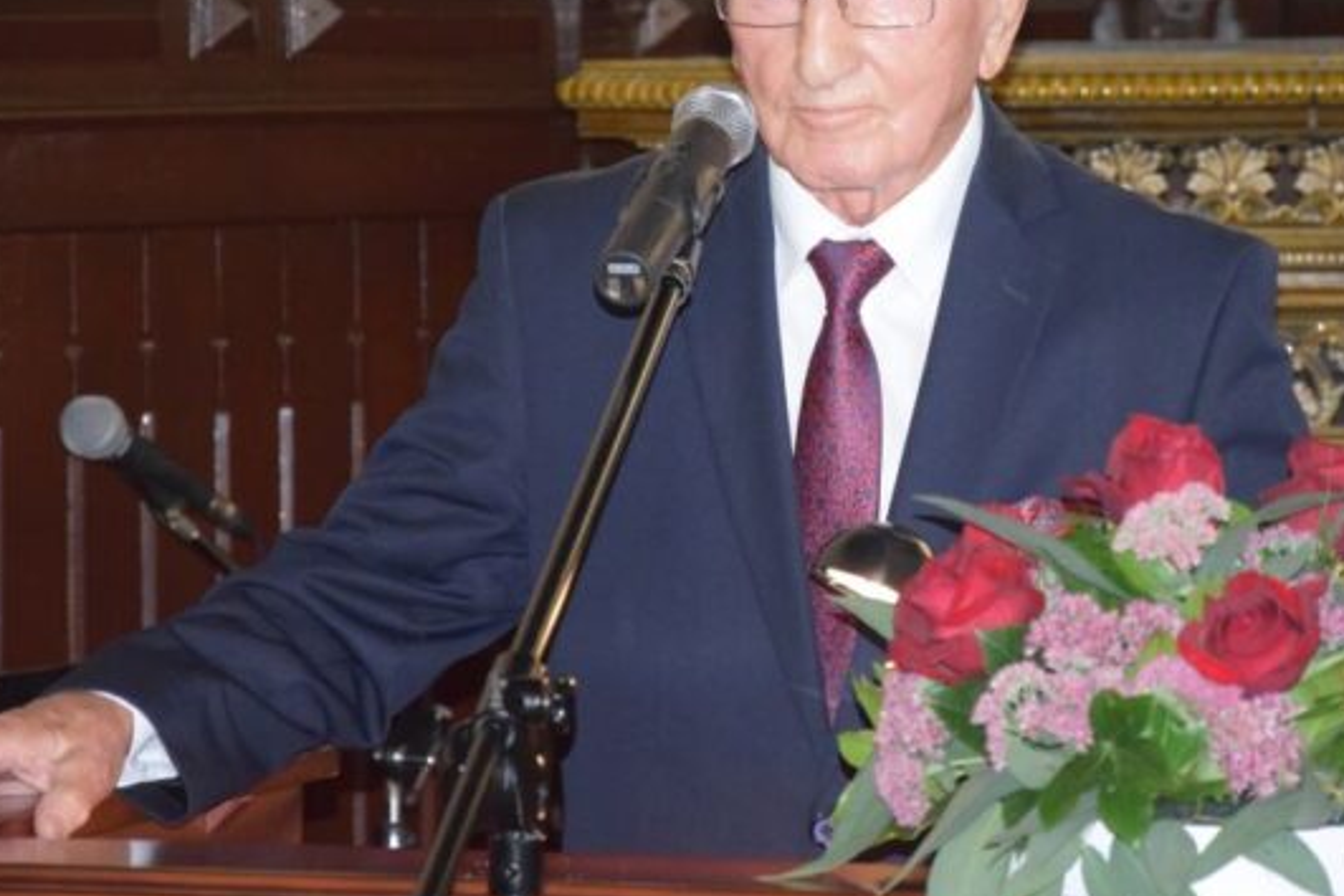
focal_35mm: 228
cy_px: 266
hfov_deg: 9.0
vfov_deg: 6.0
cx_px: 914
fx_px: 8501
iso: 3200
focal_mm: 105
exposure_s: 1/60
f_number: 5.6
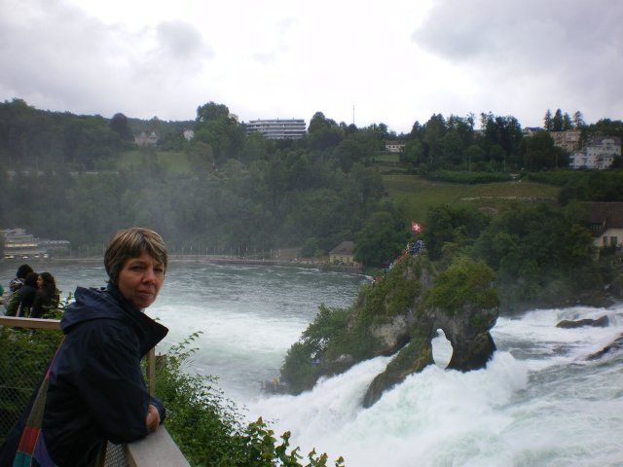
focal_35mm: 36
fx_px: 648
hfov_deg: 51.4
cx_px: 312
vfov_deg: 39.7
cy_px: 234
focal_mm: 6.3
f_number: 4.6
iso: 50
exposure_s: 1/200
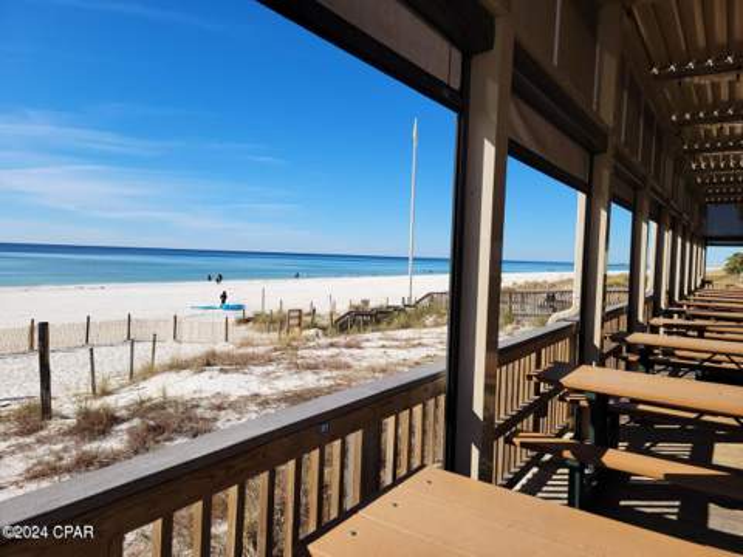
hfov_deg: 67.3
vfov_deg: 53.1
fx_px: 558
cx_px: 372
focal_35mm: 26
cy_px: 278
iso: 40
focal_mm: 5.4
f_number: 1.8
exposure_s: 1/2953
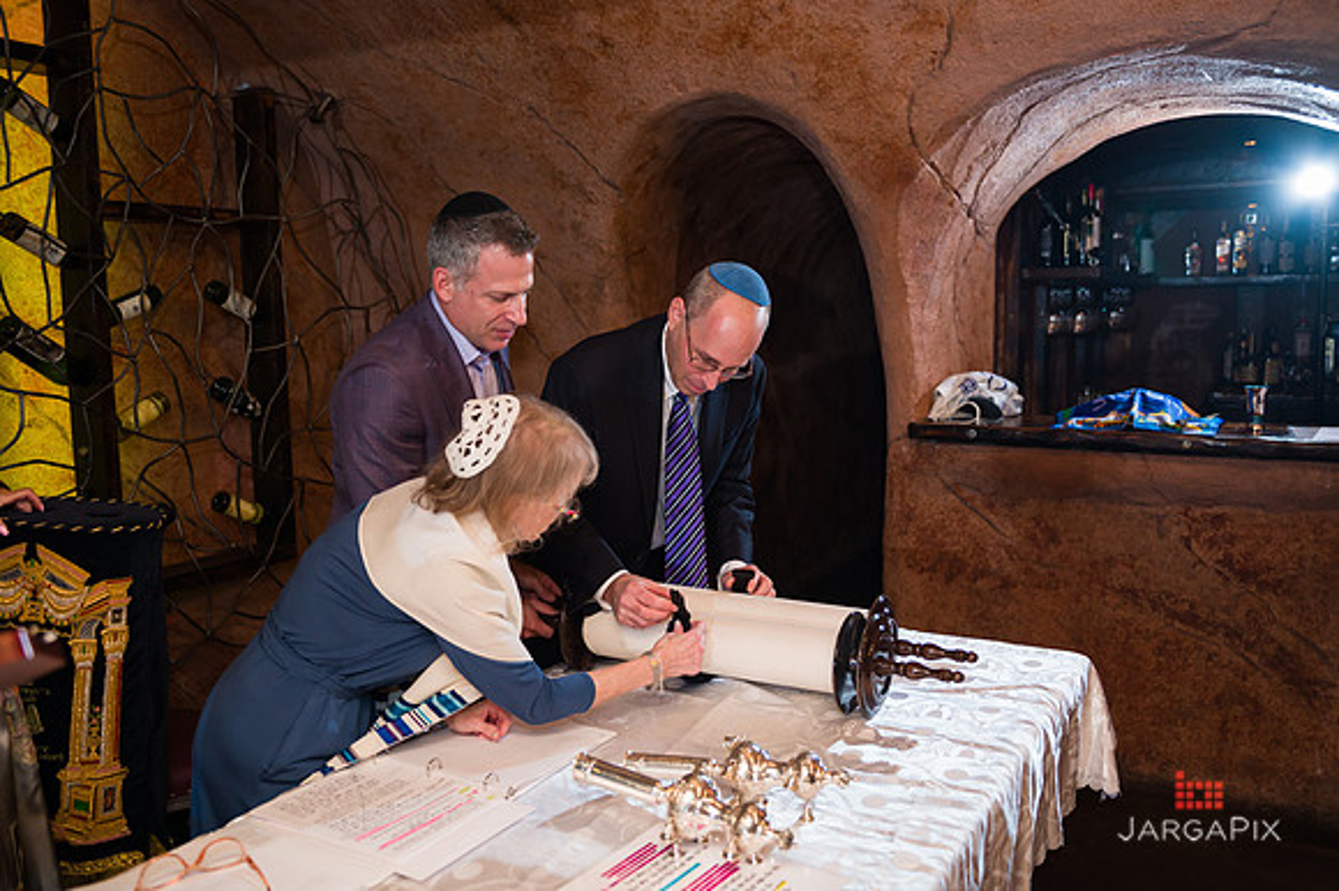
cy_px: 439
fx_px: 1112
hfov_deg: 62.1
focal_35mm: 30
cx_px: 660
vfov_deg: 43.7
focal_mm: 29
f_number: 4
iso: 1250
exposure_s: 1/200
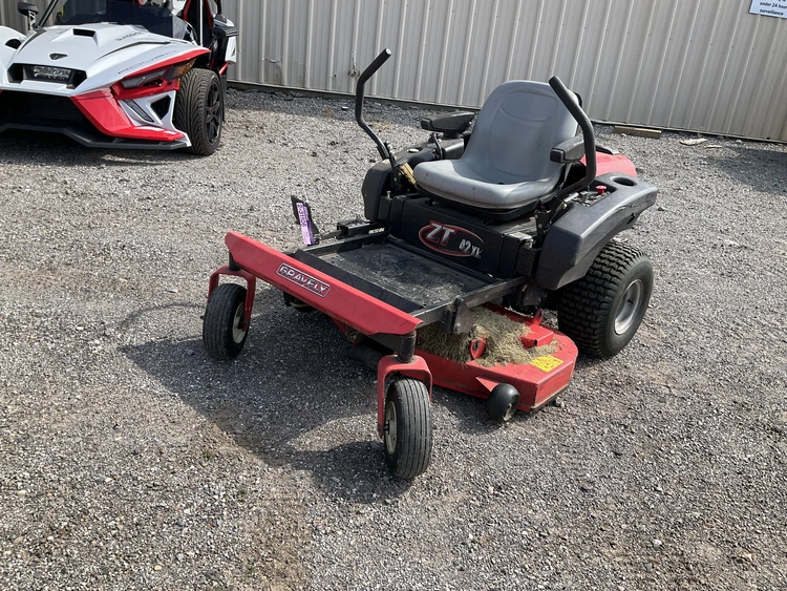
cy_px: 296
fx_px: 660
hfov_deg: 61.6
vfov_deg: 48.3
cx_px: 394
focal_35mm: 29
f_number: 1.8
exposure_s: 1/759
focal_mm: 3
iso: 25
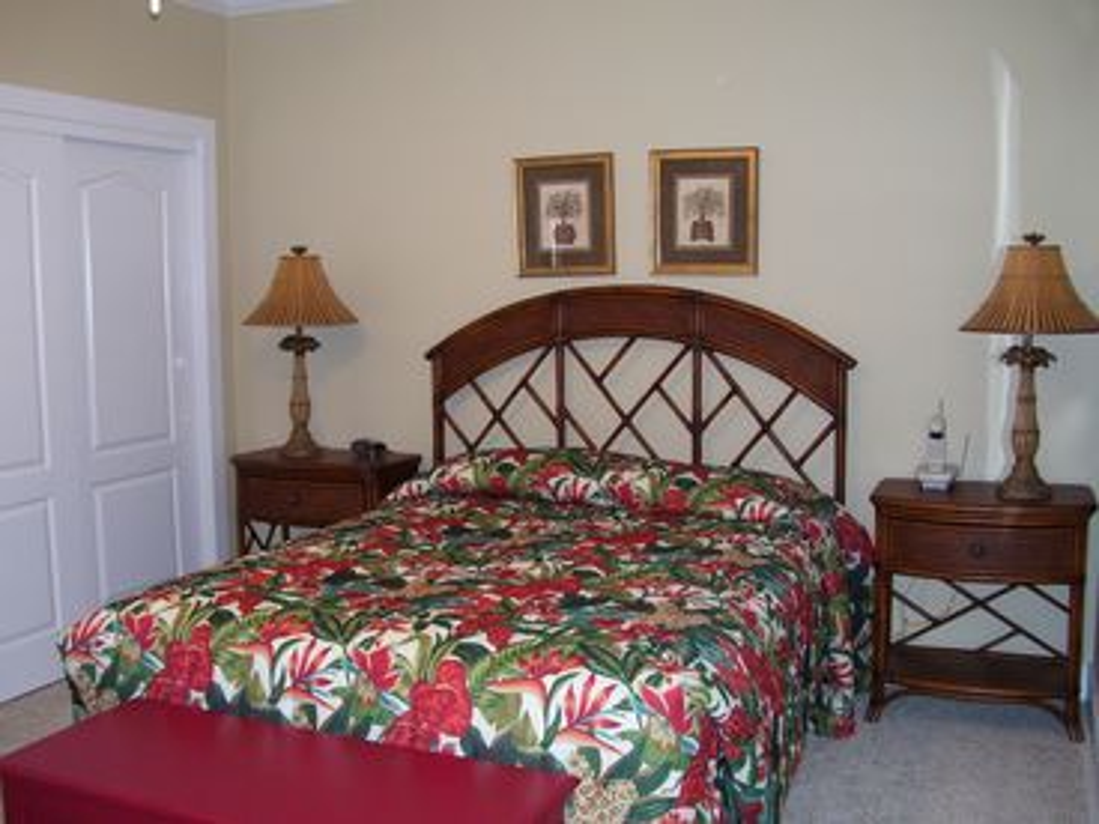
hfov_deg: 50.1
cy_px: 412
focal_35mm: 37
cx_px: 550
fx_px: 1175
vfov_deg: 38.7
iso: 125
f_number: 2.7
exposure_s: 1/60
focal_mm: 6
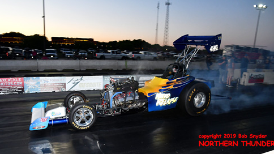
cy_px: 93
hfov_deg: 71.9
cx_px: 136
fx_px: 189
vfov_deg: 44.1
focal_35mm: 26
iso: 800
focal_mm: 16
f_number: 5.6
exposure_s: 1/250
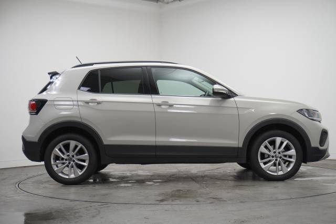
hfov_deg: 42.3
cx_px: 168
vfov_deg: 28.9
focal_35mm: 46
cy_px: 112
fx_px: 434
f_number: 5
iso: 2000
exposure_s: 1/160
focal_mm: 31
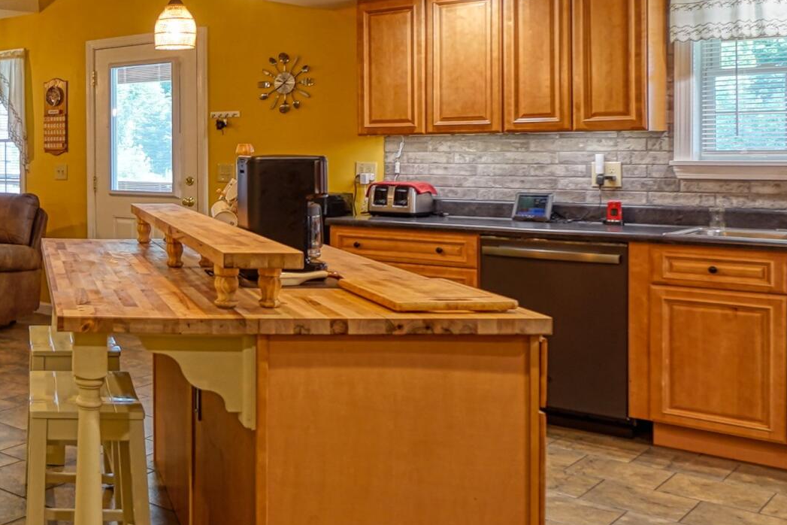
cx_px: -41
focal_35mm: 43
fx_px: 940
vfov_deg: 30.9
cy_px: 166
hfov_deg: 38.9
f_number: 4
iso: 200
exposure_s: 1/8
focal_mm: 10
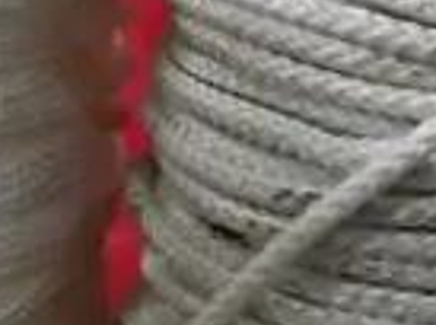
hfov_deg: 10.8
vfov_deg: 8.2
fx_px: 2261
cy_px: 239
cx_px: -92
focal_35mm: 180
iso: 6400
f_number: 5.6
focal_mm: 12
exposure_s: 1/640
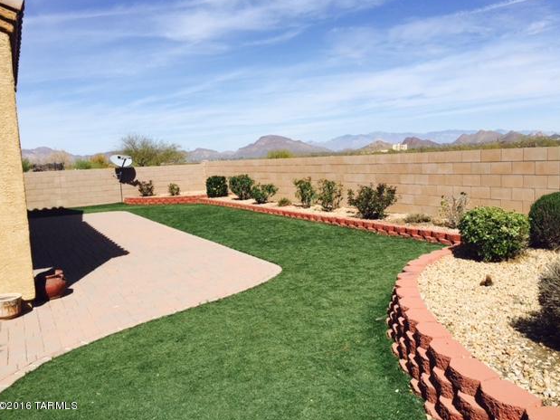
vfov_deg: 46.8
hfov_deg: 60.0
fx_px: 485
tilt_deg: -5.4
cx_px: 282
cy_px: 206
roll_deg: +2.3
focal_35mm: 30
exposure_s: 1/2825
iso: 32
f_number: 2.2
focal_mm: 4.15
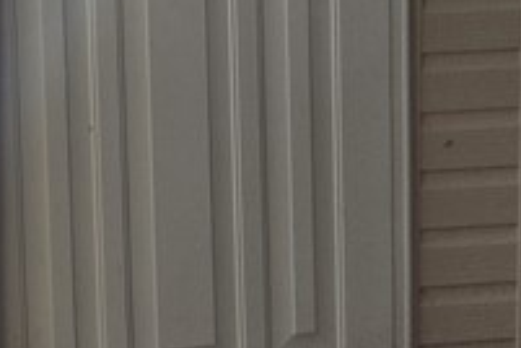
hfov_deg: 15.8
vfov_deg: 10.6
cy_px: -275
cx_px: -200
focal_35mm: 122
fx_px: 1765
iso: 20
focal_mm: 5.4
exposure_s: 1/1218
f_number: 1.8
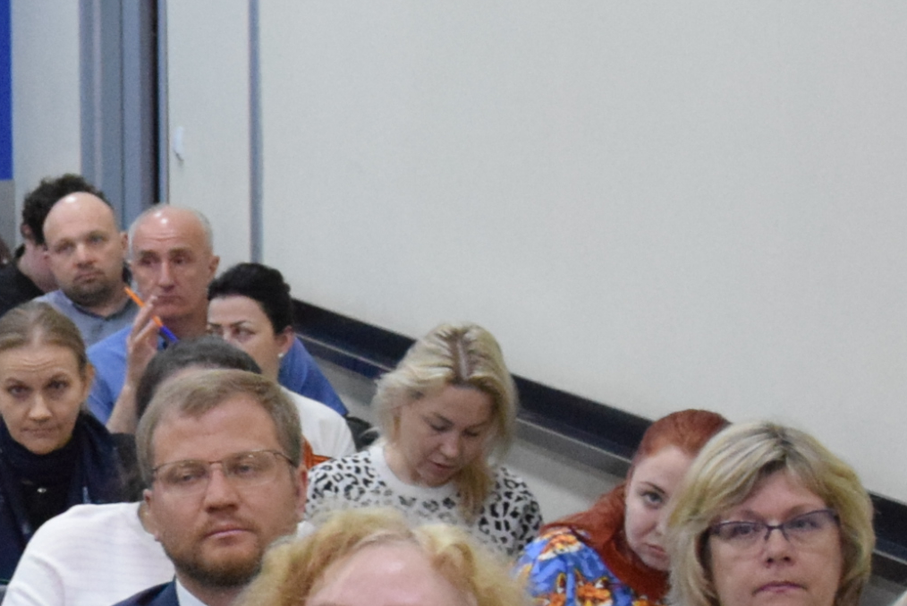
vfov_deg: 8.2
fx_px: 4189
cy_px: 664
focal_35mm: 166
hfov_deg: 12.2
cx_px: 4
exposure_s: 1/160
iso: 3200
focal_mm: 25
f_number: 4
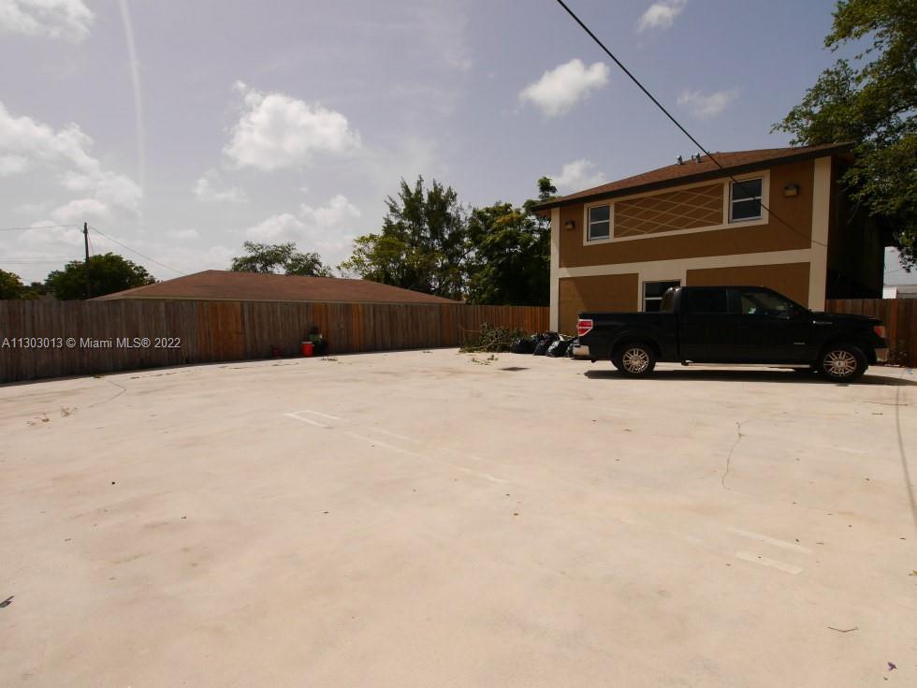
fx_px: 477
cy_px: 344
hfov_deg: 87.8
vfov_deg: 71.6
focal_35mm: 18
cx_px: 458
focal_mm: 9
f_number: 9
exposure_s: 1/640
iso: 160
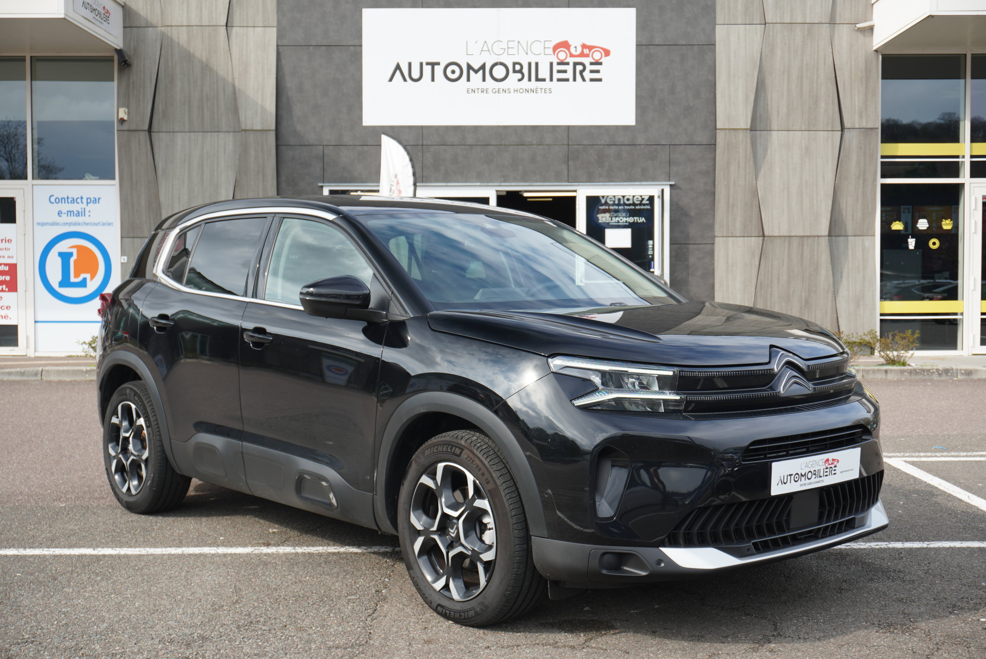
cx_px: 493
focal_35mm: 44
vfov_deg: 30.9
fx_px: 1192
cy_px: 330
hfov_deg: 44.9
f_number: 5.6
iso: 100
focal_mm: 29
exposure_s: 1/80
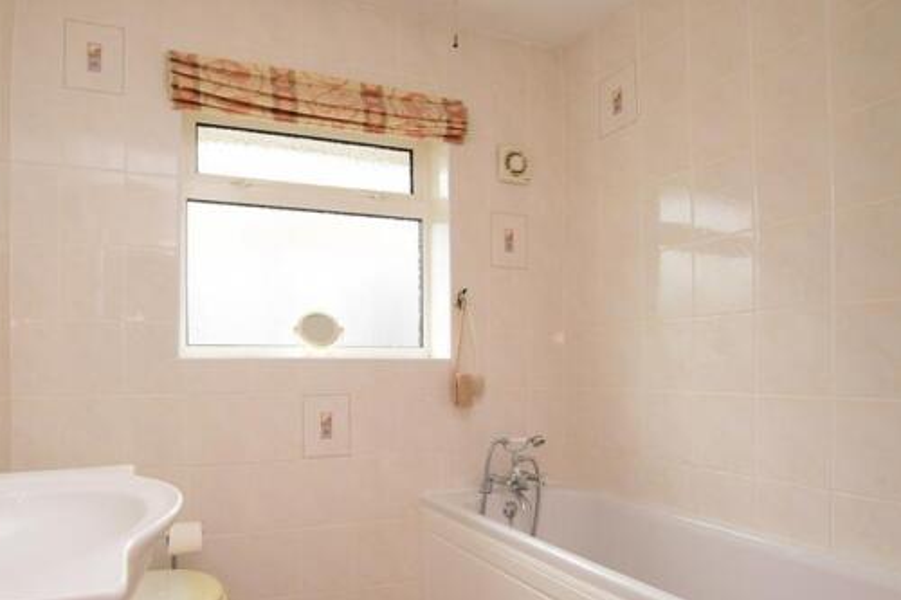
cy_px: 363
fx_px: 542
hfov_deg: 77.9
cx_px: 332
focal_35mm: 22
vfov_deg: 57.5
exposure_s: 1/10
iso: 400
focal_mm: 11
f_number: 7.1
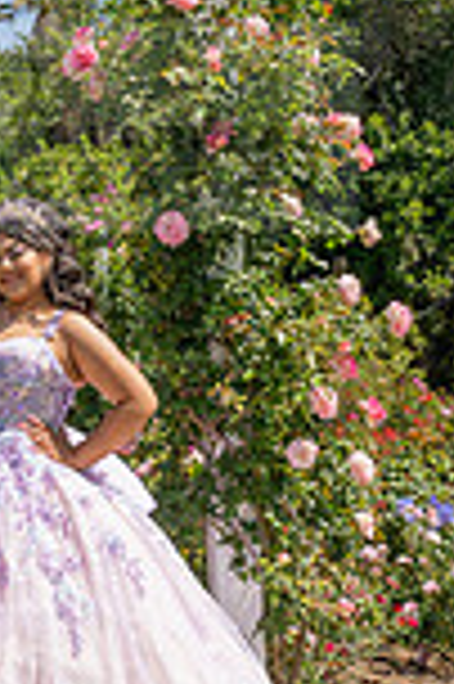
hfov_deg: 18.5
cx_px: -22
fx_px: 1346
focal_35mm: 71
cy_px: 126
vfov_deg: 27.8
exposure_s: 1/200
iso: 200
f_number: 13
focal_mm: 24
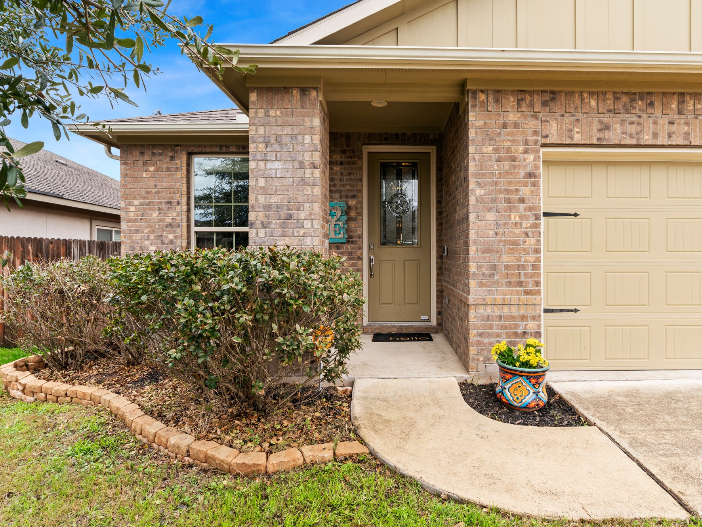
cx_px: 401
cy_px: 262
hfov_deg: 81.2
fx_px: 406
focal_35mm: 20
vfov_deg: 66.0
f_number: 8
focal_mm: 18
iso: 125
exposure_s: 1/15
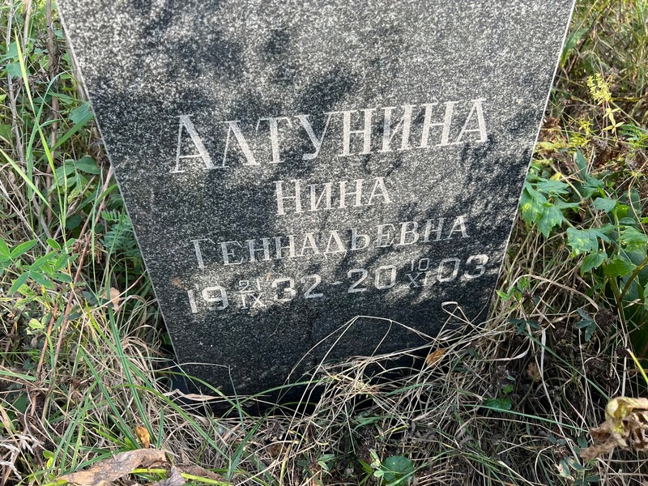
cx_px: 324
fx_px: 487
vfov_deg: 53.1
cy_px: 243
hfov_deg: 67.3
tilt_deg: -37.2
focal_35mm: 26
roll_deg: -2.6
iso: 40
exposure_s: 1/274
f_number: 1.5
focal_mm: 5.7
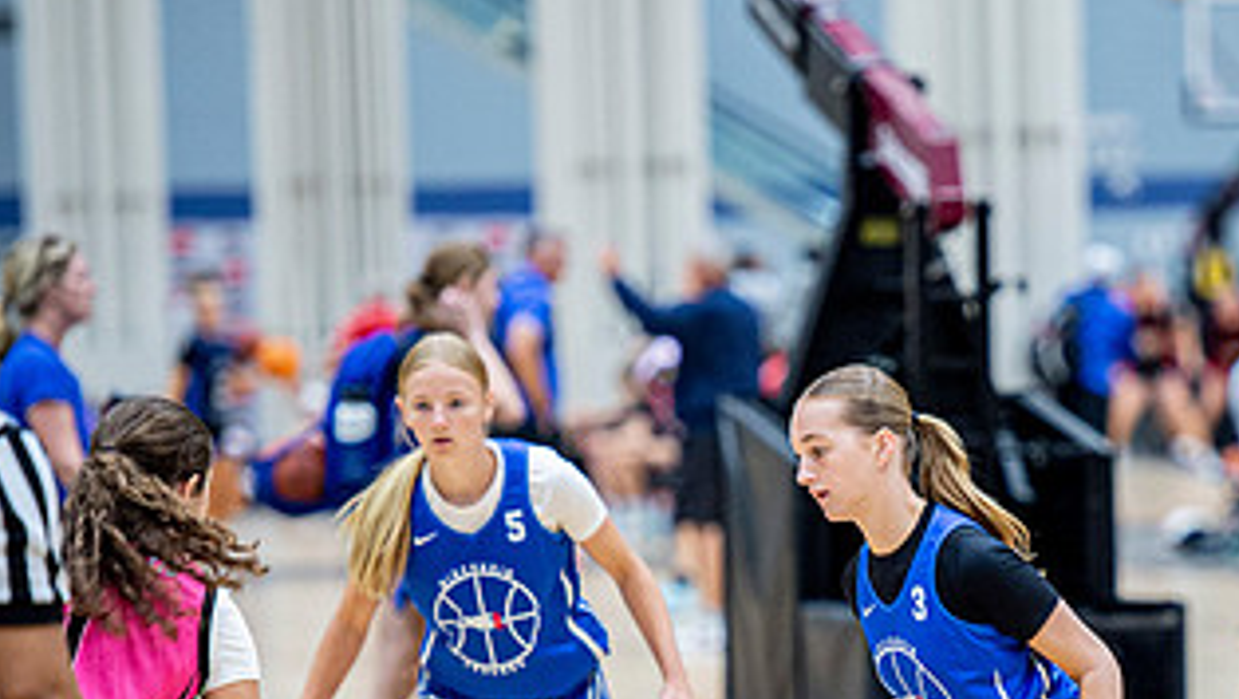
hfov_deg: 6.4
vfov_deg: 3.6
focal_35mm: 338
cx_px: 1006
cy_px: 624
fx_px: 11110
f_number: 2.8
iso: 2000
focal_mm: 175
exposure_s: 1/320
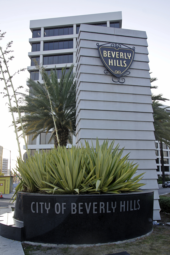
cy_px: 128
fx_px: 212
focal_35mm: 30
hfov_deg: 43.6
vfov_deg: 61.9
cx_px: 85
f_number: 5.6
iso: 200
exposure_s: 1/60
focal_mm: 20
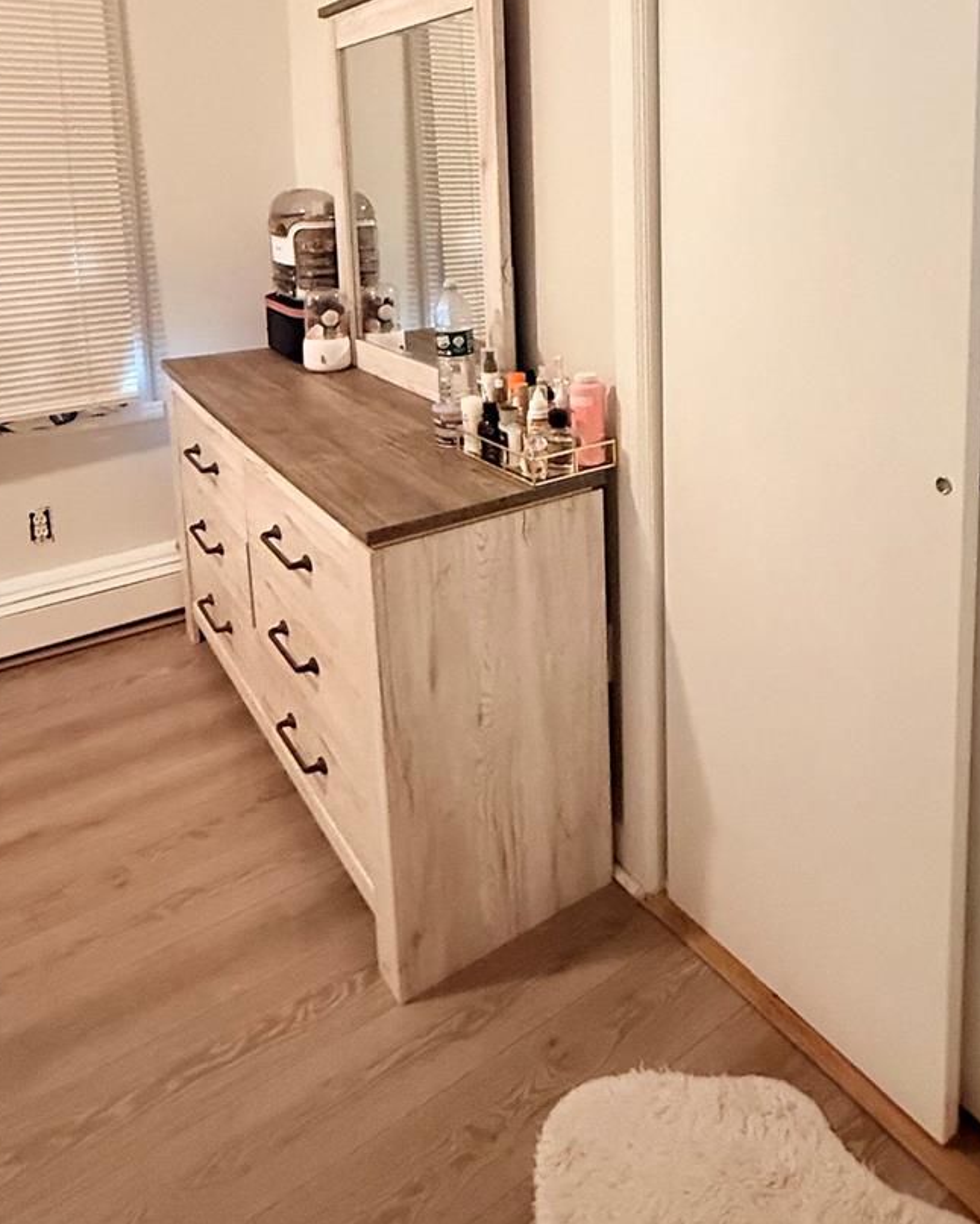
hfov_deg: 54.1
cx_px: 633
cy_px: 315
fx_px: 942
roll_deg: +1.6
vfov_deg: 62.5
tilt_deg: -7.3
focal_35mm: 26
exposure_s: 1/60
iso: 1000
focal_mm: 2.22
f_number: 2.2
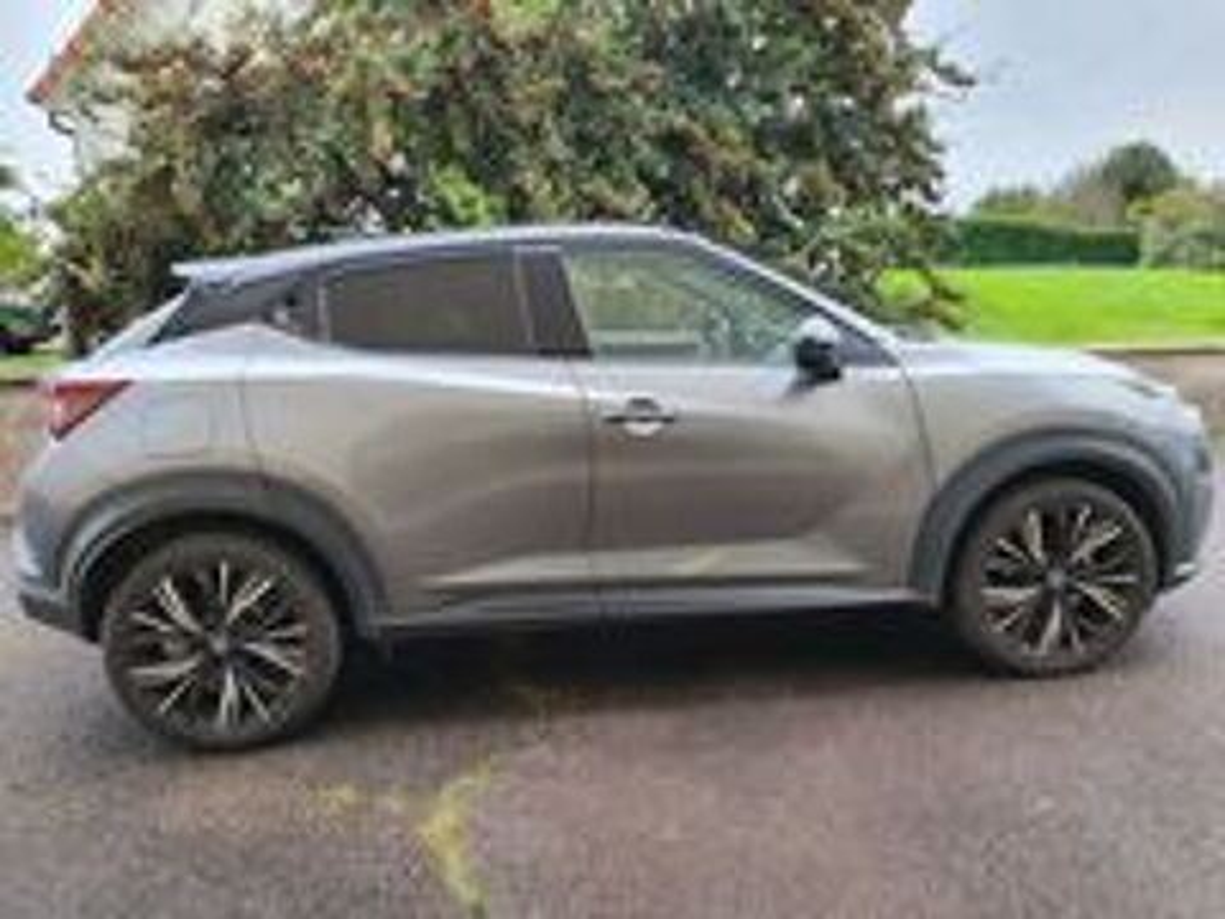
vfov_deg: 53.1
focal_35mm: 26
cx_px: 612
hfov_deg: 67.3
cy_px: 460
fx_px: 920
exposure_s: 1/100
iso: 200
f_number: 2.4
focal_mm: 4.3
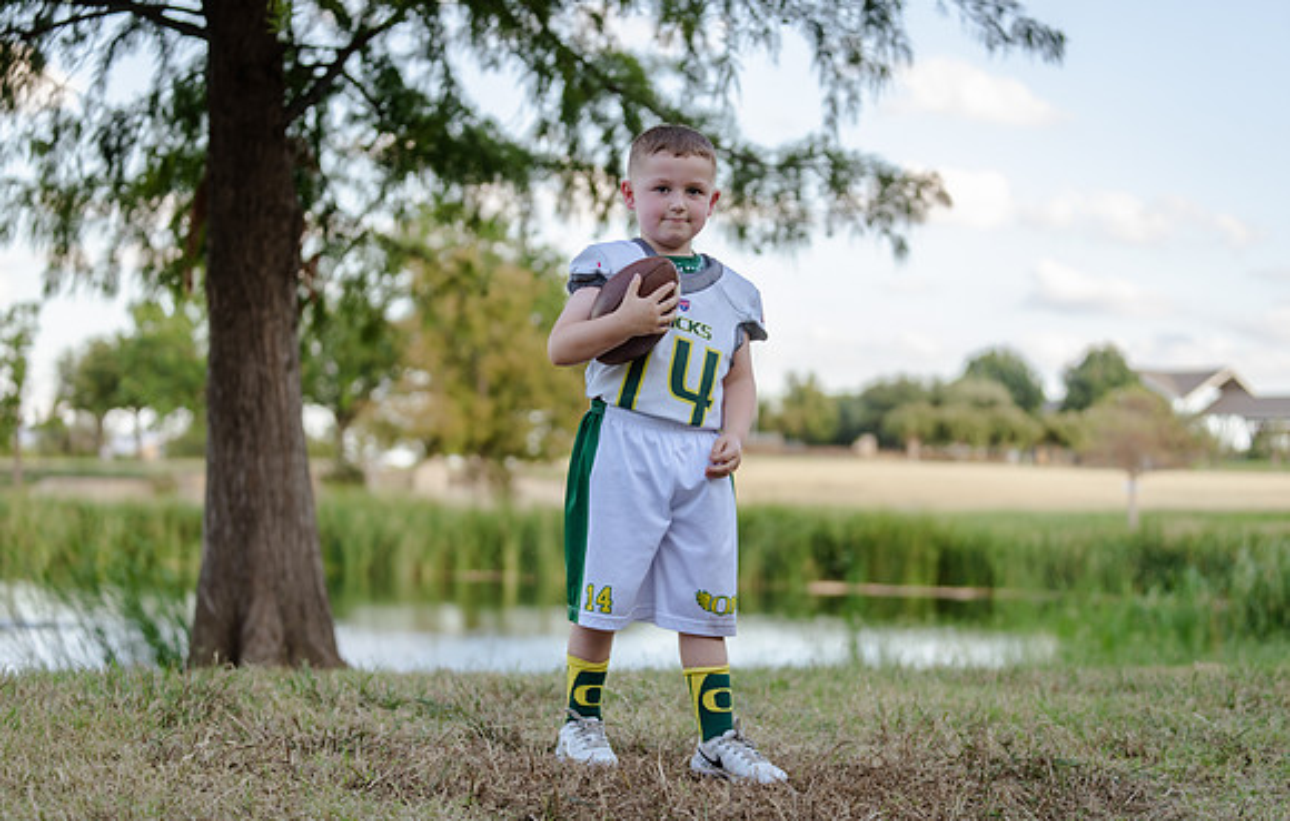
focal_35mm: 71
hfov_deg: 28.9
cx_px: 645
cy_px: 430
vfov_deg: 18.6
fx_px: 2507
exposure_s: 1/320
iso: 160
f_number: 2.8
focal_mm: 70
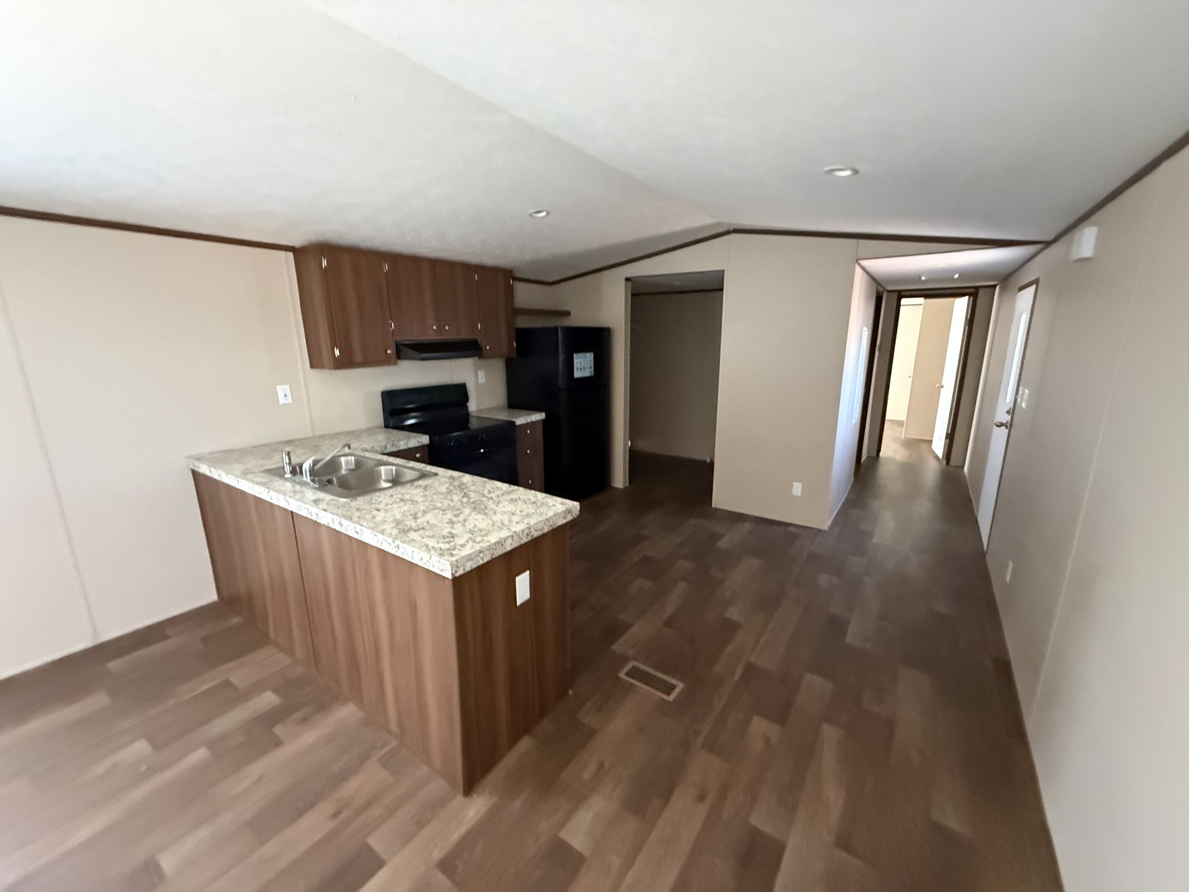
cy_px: 446
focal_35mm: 14
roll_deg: +0.5
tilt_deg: -15.4
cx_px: 594
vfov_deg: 85.7
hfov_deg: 102.1
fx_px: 481
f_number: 2.2
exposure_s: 1/54
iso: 1600
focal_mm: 2.22
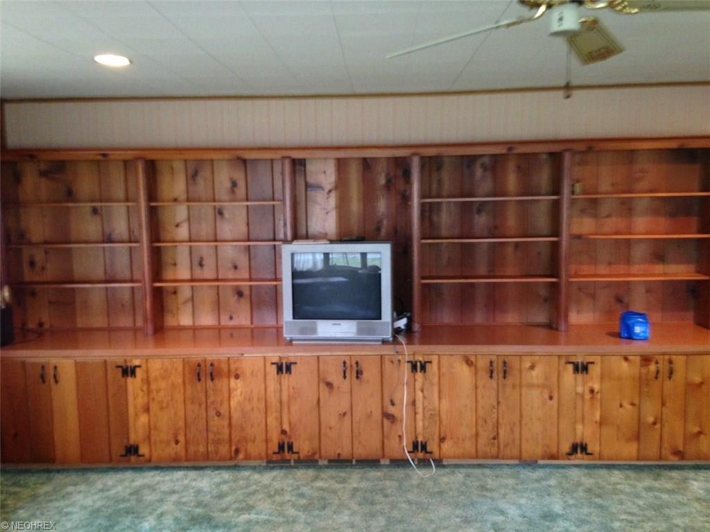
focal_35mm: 33
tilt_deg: -7.0
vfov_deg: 42.9
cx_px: 355
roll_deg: -0.1
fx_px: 677
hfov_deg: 55.4
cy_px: 266
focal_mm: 4.12
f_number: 2.4
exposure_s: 1/16
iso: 250
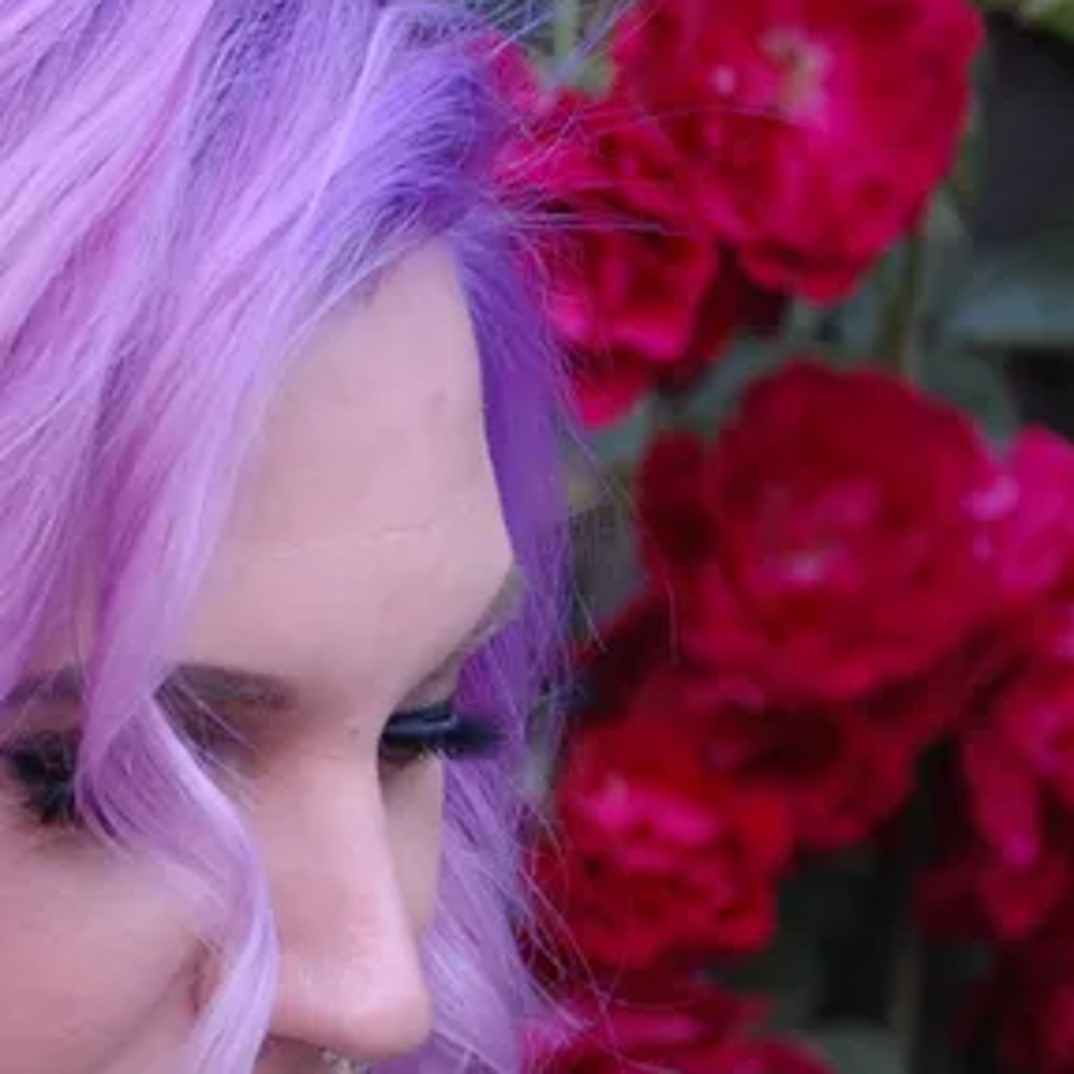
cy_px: 771
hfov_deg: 5.8
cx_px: -172
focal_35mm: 299
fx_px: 10507
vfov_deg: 5.8
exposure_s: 1/125
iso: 800
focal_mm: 75
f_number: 4.5
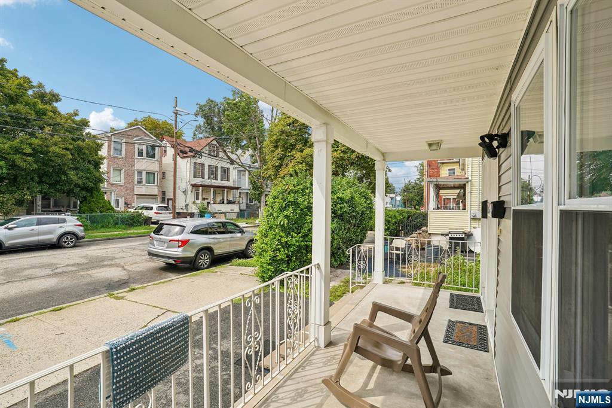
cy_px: 204
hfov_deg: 96.8
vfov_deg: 73.7
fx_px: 272
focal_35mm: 16
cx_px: 306
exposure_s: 1/160
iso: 100
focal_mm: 16
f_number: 8
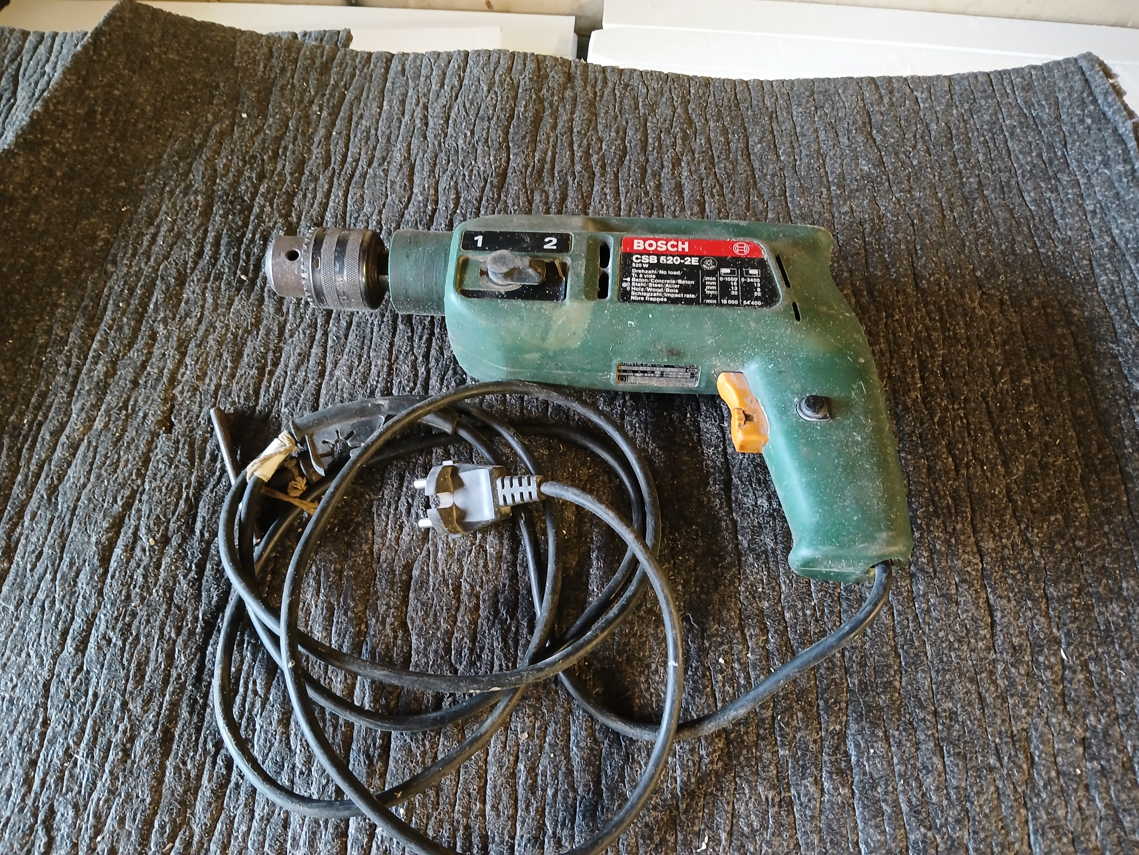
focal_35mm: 26
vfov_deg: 53.1
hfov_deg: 67.3
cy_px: 428
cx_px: 570
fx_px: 856
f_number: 1.8
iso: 250
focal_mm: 3.98
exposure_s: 1/25
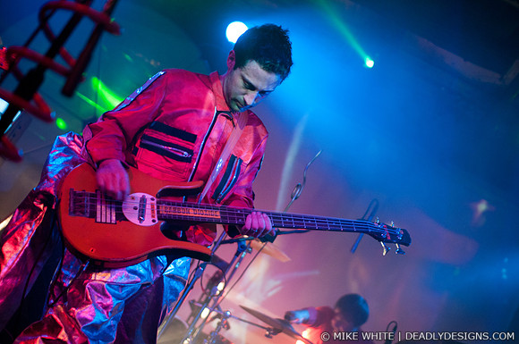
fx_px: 648
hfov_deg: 43.7
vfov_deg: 29.8
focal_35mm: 45
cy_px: 172
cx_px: 260
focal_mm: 30
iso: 800
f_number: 1.8
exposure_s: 1/60
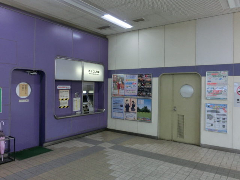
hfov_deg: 63.4
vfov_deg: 49.7
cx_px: 120
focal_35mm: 28
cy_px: 90
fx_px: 194
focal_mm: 5
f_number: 3
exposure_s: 1/125
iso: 200
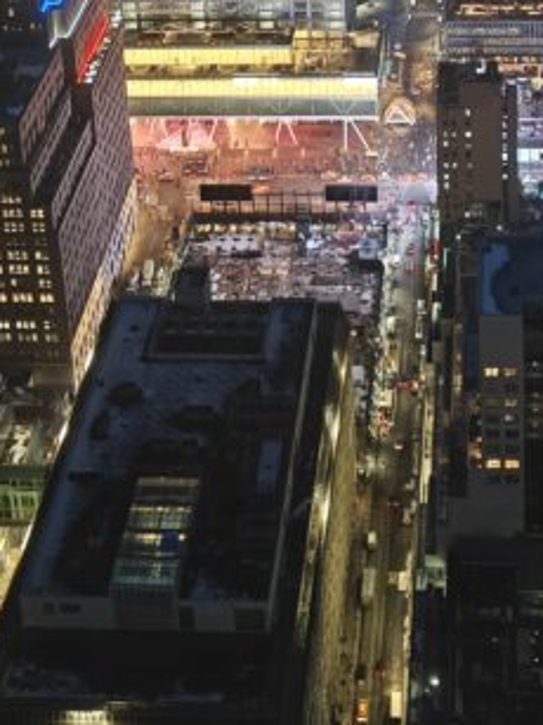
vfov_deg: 22.3
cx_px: 331
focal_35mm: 80
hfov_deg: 18.4
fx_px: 1674
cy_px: -177
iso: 2500
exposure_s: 1/20
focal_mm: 5.59
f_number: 1.8
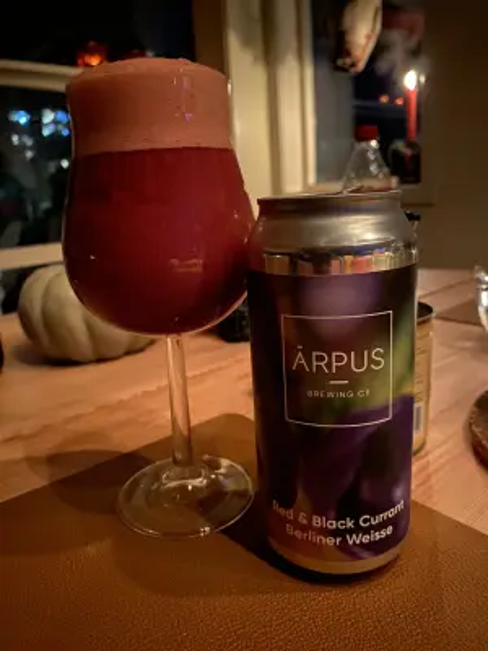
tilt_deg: -13.8
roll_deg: +3.4
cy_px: 326
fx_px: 489
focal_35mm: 26
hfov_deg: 53.1
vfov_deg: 67.3
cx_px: 244
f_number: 1.8
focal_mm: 4.25
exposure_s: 1/4
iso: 1000
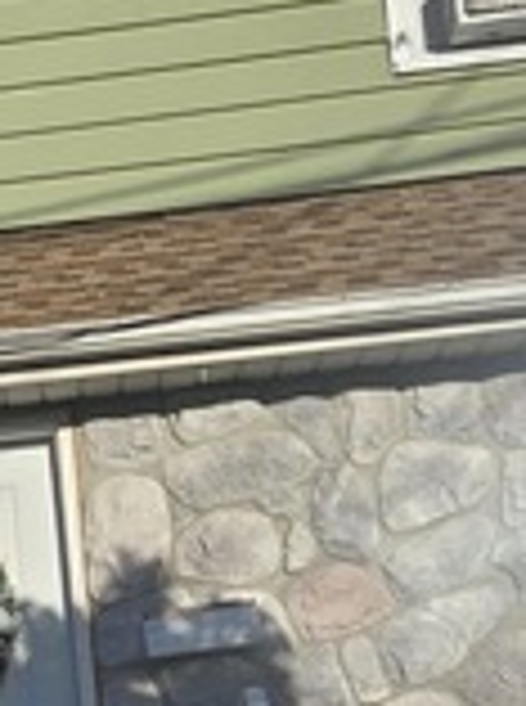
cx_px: -135
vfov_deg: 19.7
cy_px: 650
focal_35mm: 98
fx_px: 1994
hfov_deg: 14.5
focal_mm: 5.4
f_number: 1.8
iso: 25
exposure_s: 1/2524
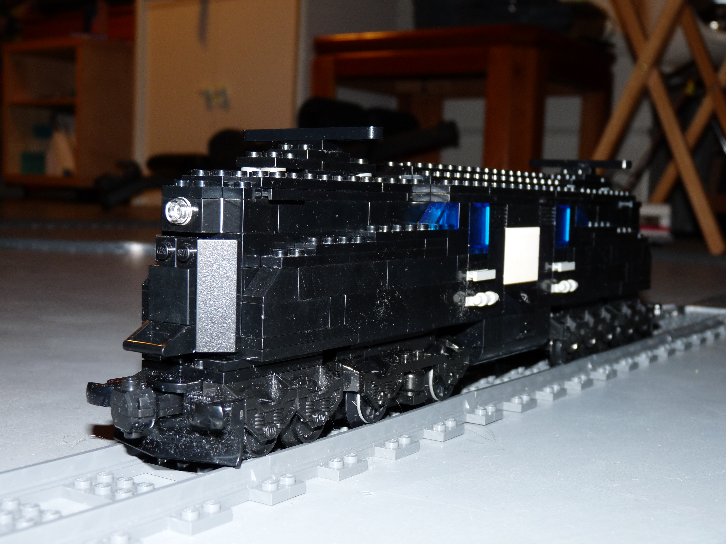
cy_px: 272
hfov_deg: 38.9
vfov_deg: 29.7
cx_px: 363
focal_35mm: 49
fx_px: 1028
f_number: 3.2
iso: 100
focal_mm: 8.7
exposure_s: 1/30
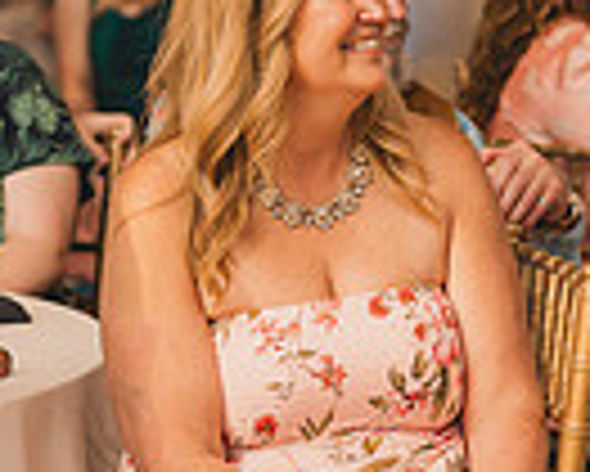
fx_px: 3635
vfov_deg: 7.4
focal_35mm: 208
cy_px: 384
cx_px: 59
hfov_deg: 9.2
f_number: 1.8
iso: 125
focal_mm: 50
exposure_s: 1/250
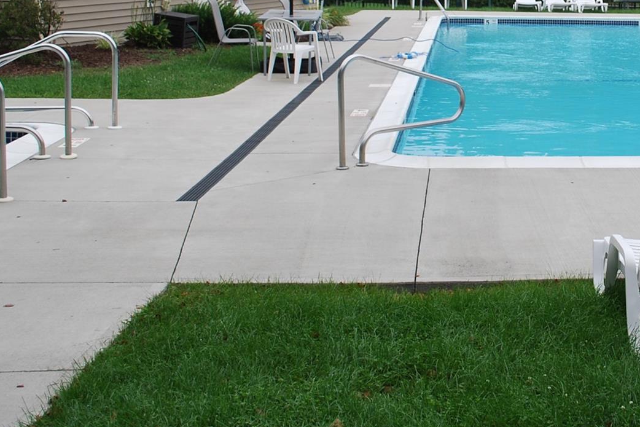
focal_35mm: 65
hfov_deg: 29.8
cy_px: 31
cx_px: 564
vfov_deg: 20.4
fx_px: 1156
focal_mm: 22
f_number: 5.6
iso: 110
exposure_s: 1/125
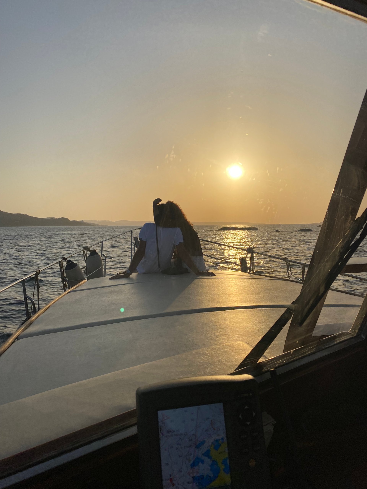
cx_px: 184
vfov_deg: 67.3
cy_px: 244
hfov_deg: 53.1
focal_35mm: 26
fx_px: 368
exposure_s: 1/4444
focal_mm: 4.25
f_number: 1.8
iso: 32
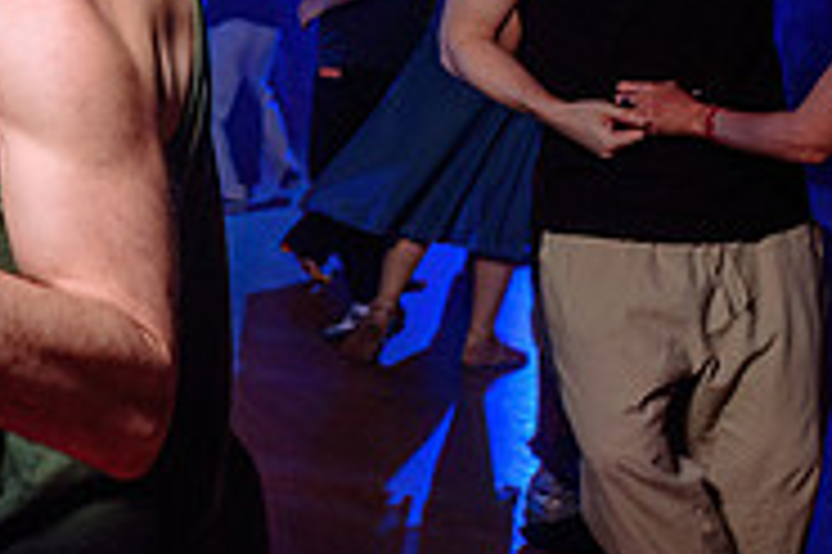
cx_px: -210
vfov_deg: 15.9
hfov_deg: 21.9
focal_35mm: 85
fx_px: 1963
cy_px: 71
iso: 800
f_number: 2.8
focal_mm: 24
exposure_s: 1/50
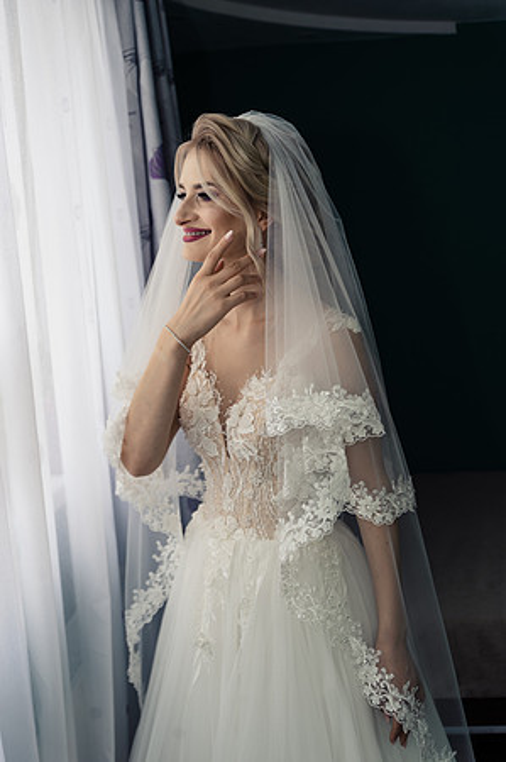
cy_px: 381
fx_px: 887
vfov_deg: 46.4
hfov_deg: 31.8
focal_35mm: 42
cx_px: 253
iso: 250
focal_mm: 42
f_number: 3.2
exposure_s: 1/125
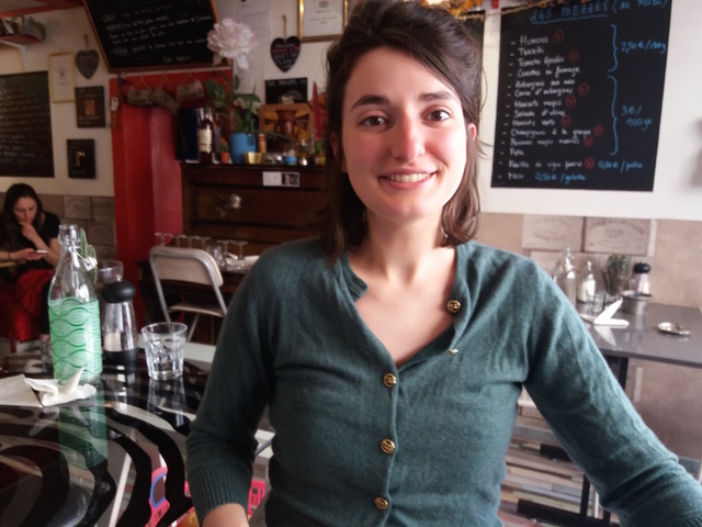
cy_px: 264
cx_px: 351
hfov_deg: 63.4
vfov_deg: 49.7
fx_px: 568
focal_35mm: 28
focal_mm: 3.7
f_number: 1.9
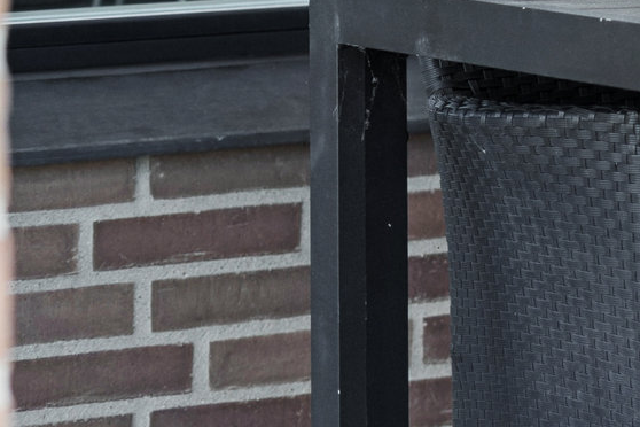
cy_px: -436
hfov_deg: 7.2
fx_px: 4782
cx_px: 1591
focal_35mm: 269
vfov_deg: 5.0
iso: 80
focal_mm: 50
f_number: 3.2
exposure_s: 1/160
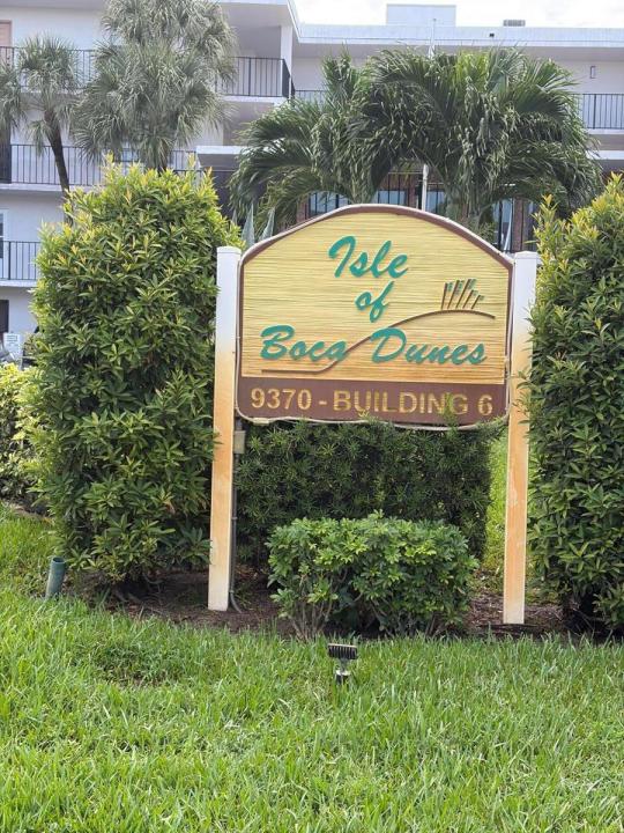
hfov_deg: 28.0
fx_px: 1250
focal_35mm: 52
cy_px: 416
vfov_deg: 36.8
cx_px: 312
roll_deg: -1.5
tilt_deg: -3.1
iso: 32
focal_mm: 5.96
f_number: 1.6
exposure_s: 1/430
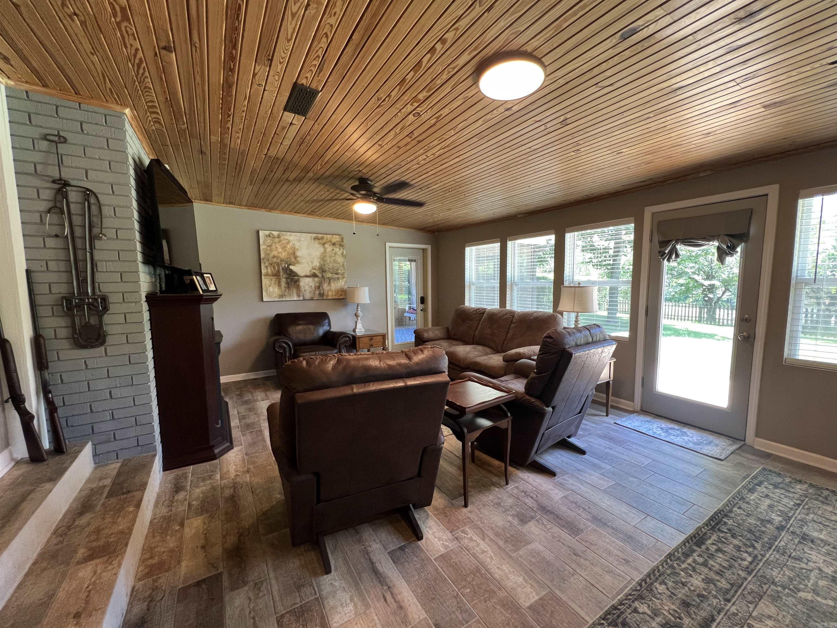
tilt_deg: -6.2
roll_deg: +1.6
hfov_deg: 106.2
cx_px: 418
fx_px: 314
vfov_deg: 89.9
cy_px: 314
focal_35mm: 13
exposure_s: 1/60
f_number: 1.8
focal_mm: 1.57
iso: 200
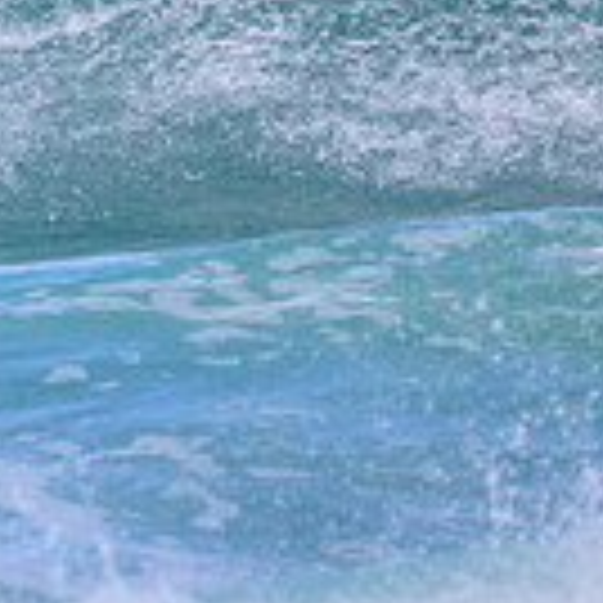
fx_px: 58218
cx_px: -608
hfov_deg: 0.6
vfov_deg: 0.6
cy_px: -97
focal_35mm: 2954
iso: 2200
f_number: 11
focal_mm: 800
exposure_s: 1/1600
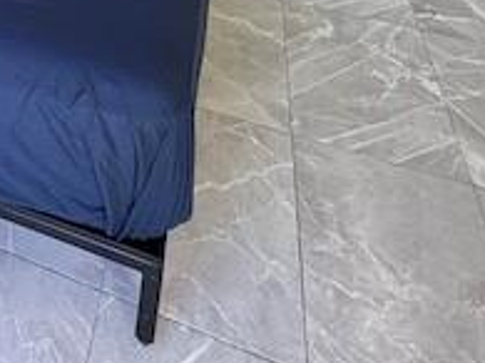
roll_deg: +2.7
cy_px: -196
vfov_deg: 24.0
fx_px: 644
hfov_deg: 34.7
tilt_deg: -21.2
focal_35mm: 46
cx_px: -65
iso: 50
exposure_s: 1/99
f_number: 2.2
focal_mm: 2.22
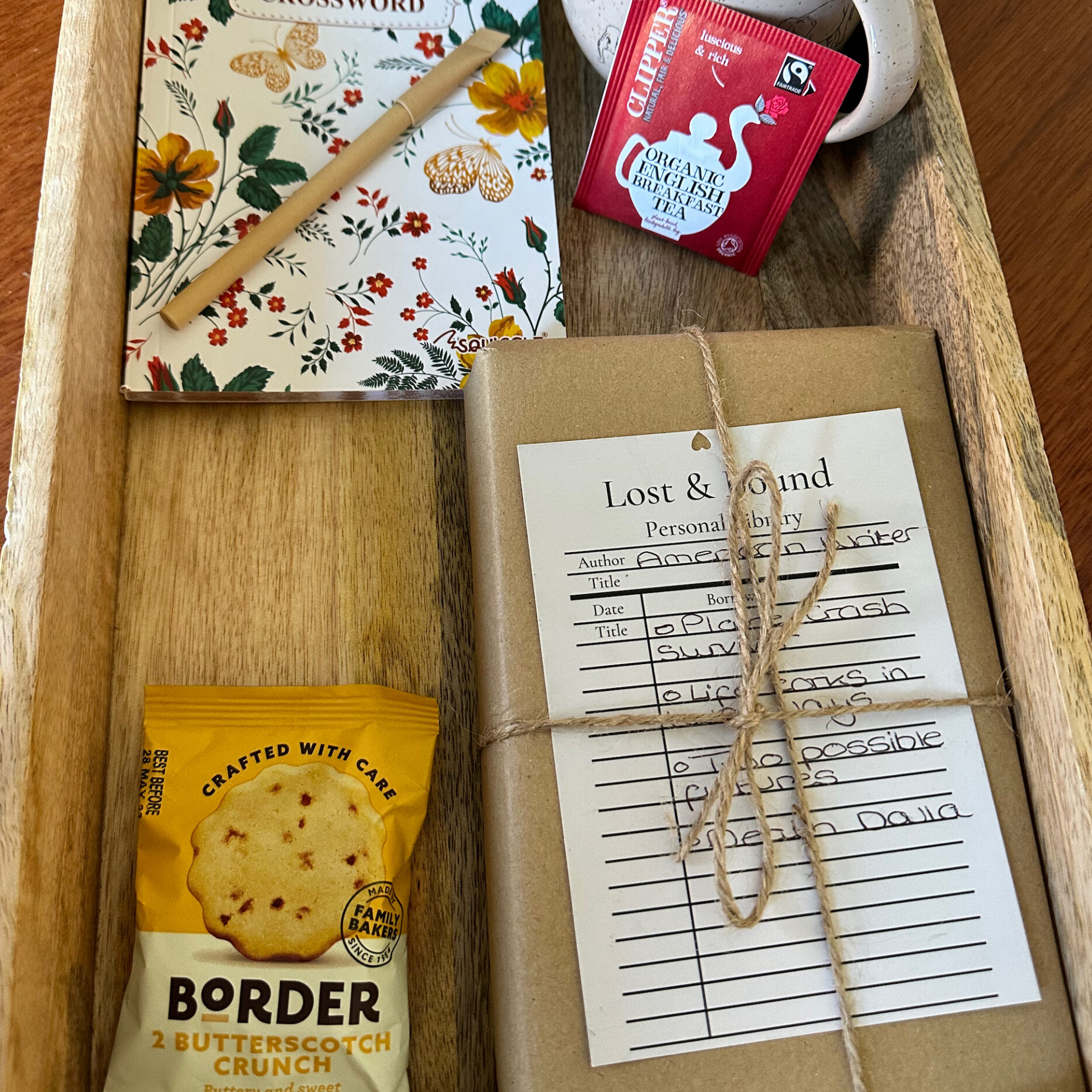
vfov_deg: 55.5
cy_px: 476
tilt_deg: -68.6
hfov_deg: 55.6
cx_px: 537
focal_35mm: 29
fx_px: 1035
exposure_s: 1/60
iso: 320
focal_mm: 6.86
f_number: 1.78
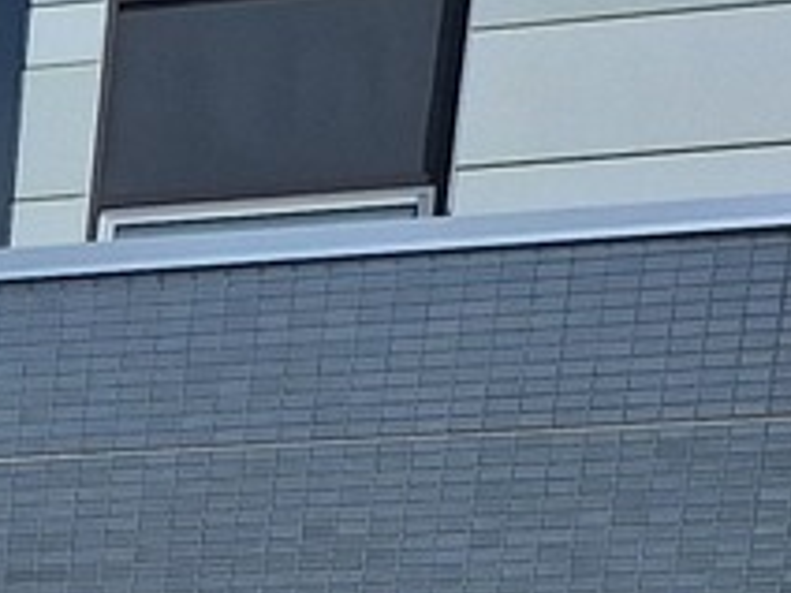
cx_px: -1575
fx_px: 3565
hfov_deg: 9.7
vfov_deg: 7.8
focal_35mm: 156
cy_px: 1947
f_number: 1.8
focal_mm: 5.54
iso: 40
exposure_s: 1/5525
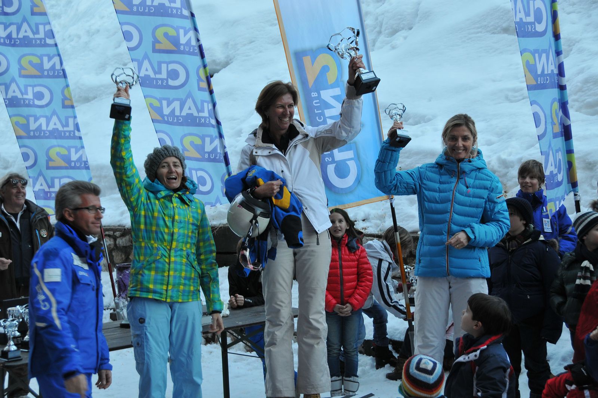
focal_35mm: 72
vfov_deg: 18.9
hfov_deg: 28.1
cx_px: 299
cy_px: 199
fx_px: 1195
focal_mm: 48
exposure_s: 1/100
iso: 400
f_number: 5.6
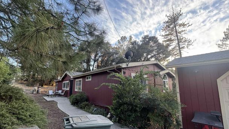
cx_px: 114
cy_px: 74
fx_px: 97
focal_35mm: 16
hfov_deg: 99.4
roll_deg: -2.7
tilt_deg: +7.6
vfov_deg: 66.7
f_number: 2.2
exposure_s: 1/99
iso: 80
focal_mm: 2.22
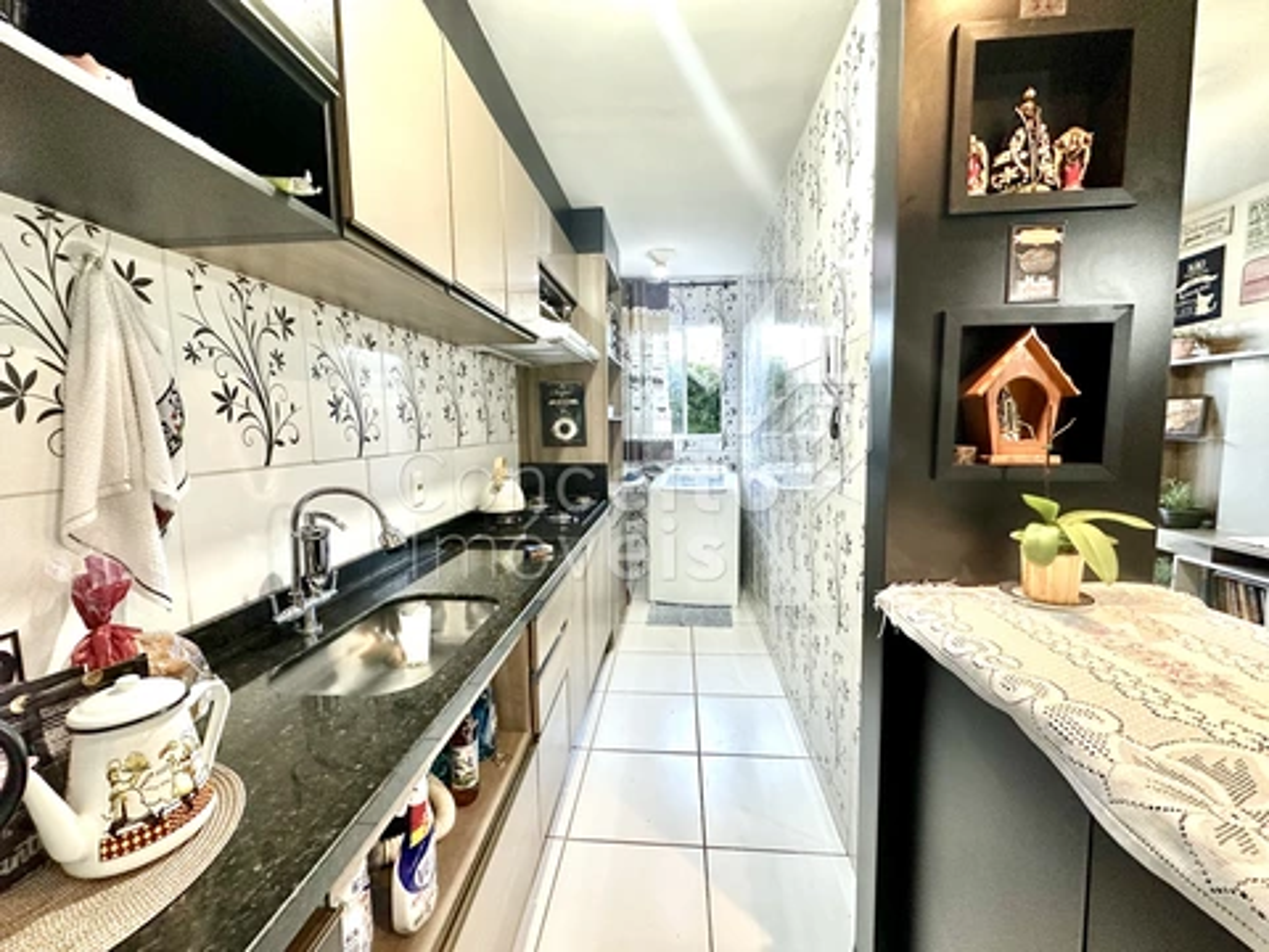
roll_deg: +1.3
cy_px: 476
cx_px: 634
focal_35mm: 14
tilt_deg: -5.3
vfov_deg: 85.7
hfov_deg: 102.1
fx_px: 513
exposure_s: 1/60
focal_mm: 2.22
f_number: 2.2
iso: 320
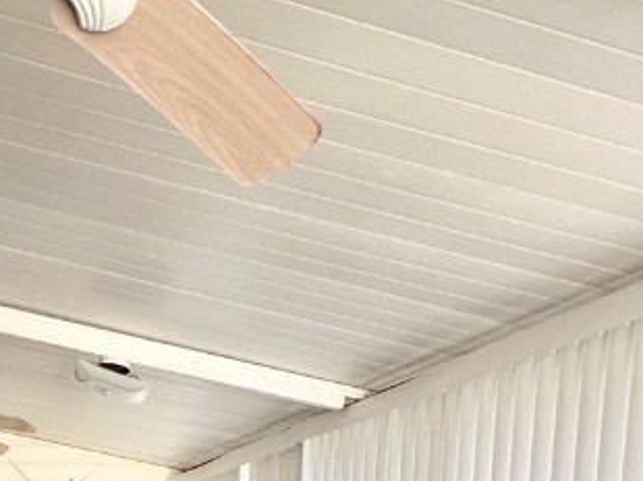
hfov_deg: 38.1
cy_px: 711
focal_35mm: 43
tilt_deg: -7.7
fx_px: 798
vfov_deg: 25.6
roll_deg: +0.7
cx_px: -25
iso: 80
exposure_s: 1/99
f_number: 1.8
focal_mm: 1.57
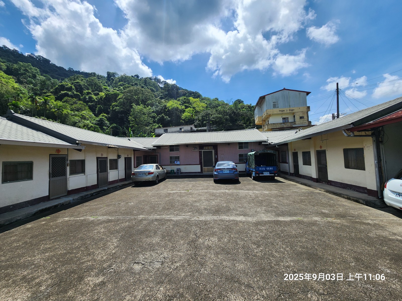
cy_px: 150
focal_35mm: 13
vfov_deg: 89.9
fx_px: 151
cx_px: 201
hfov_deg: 106.2
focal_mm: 2.2
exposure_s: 1/2503
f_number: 2.2
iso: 50
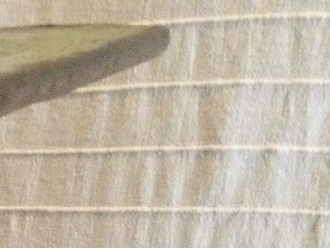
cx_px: -146
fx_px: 1001
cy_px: 392
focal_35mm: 105
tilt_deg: -23.7
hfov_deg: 17.1
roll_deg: +1.2
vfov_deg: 13.2
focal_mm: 3.3
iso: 250
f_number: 2.4
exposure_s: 1/17
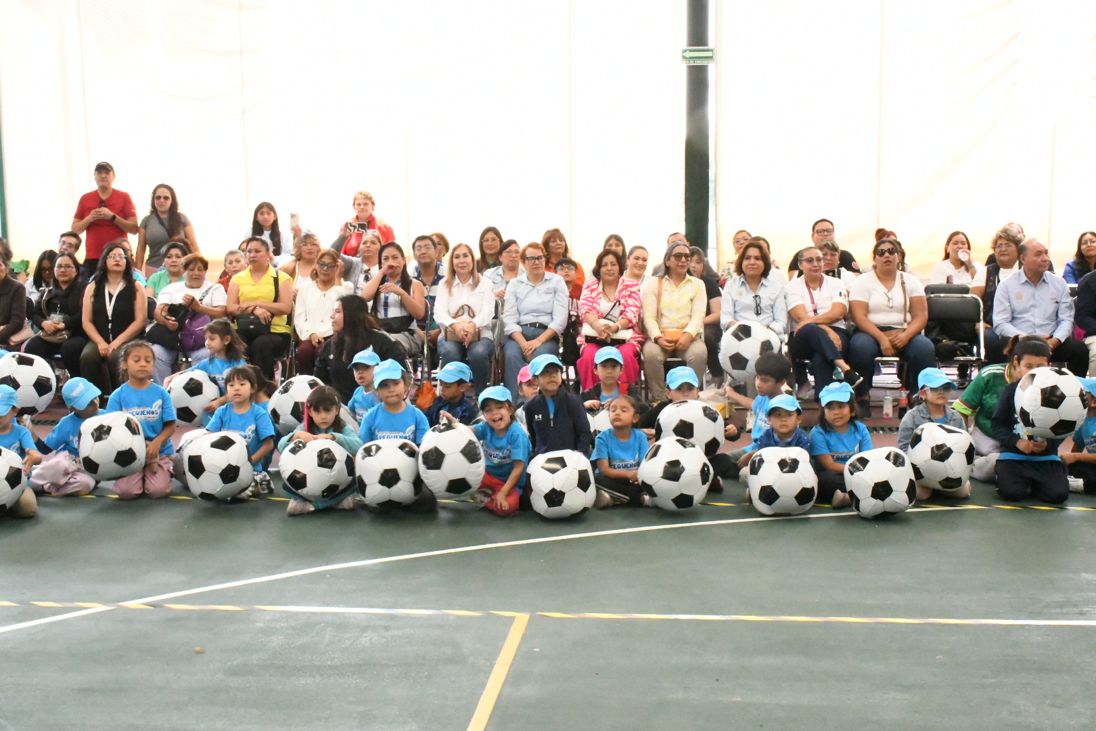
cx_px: 548
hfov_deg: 41.1
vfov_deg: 28.1
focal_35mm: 48
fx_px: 1461
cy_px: 366
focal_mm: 32
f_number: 18
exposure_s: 1/200
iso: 20000
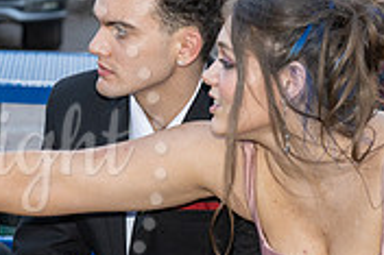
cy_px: 151
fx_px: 2984
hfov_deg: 7.3
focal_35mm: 280
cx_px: -41
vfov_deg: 4.9
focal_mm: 85
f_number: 5.6
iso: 640
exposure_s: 1/60
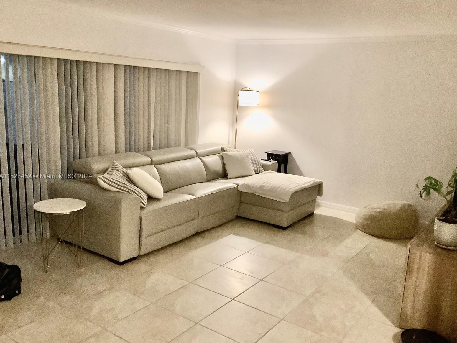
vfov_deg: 44.2
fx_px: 423
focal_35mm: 32
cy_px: 177
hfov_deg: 56.8
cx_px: 234
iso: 400
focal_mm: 3.3
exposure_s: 1/40
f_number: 2.4
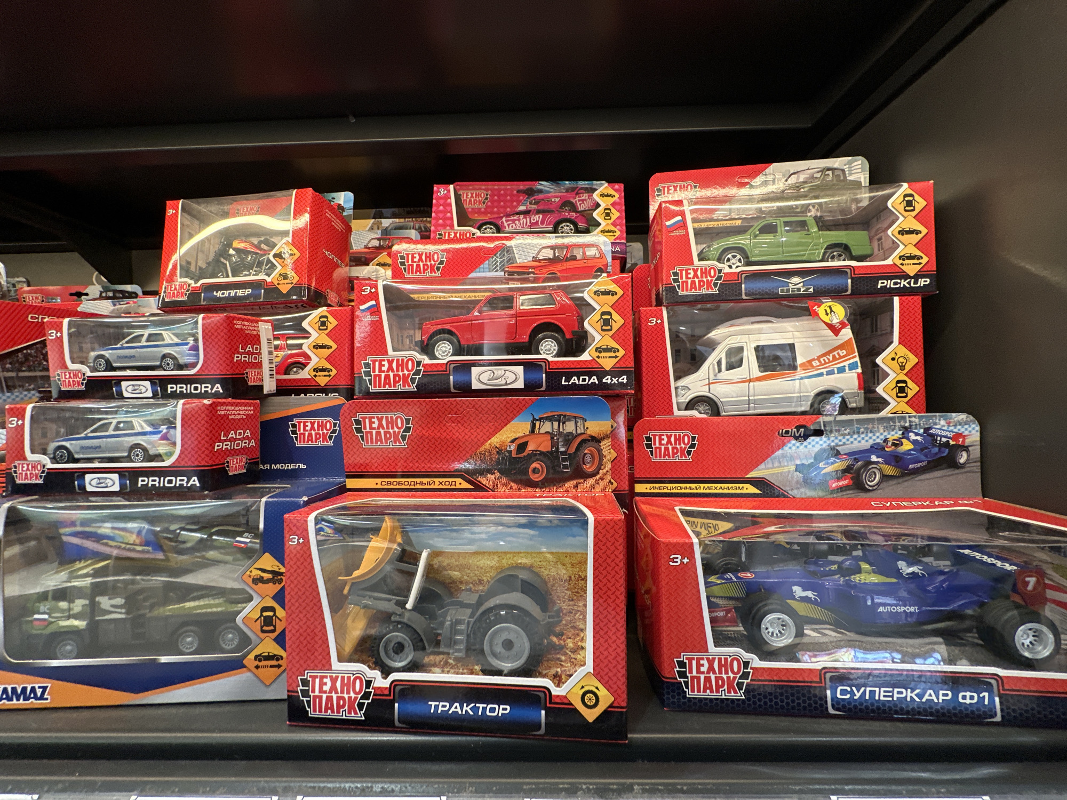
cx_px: 534
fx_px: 432
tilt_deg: +0.1
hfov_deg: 102.1
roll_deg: +1.8
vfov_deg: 85.7
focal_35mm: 14
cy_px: 400
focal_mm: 2.22
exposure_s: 1/50
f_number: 2.2
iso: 200
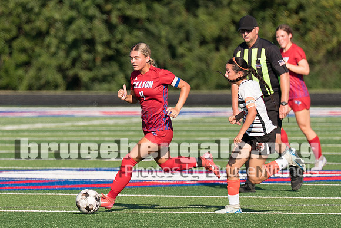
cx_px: 144
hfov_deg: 3.4
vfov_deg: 2.3
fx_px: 5761
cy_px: 107
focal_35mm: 608
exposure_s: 1/2000
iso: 125
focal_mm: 200
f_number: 2.8
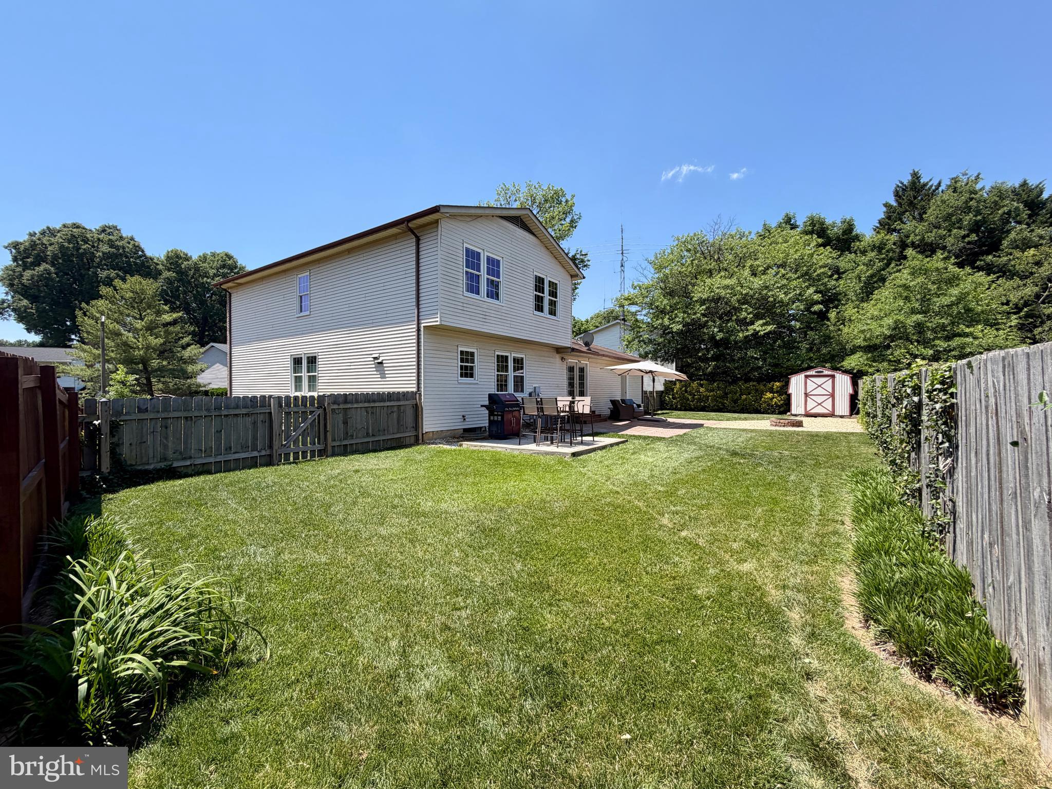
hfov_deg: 102.1
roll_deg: -0.9
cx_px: 526
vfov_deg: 85.7
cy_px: 394
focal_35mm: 14
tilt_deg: -0.3
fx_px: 425
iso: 32
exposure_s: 1/770
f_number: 2.2
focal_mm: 2.22
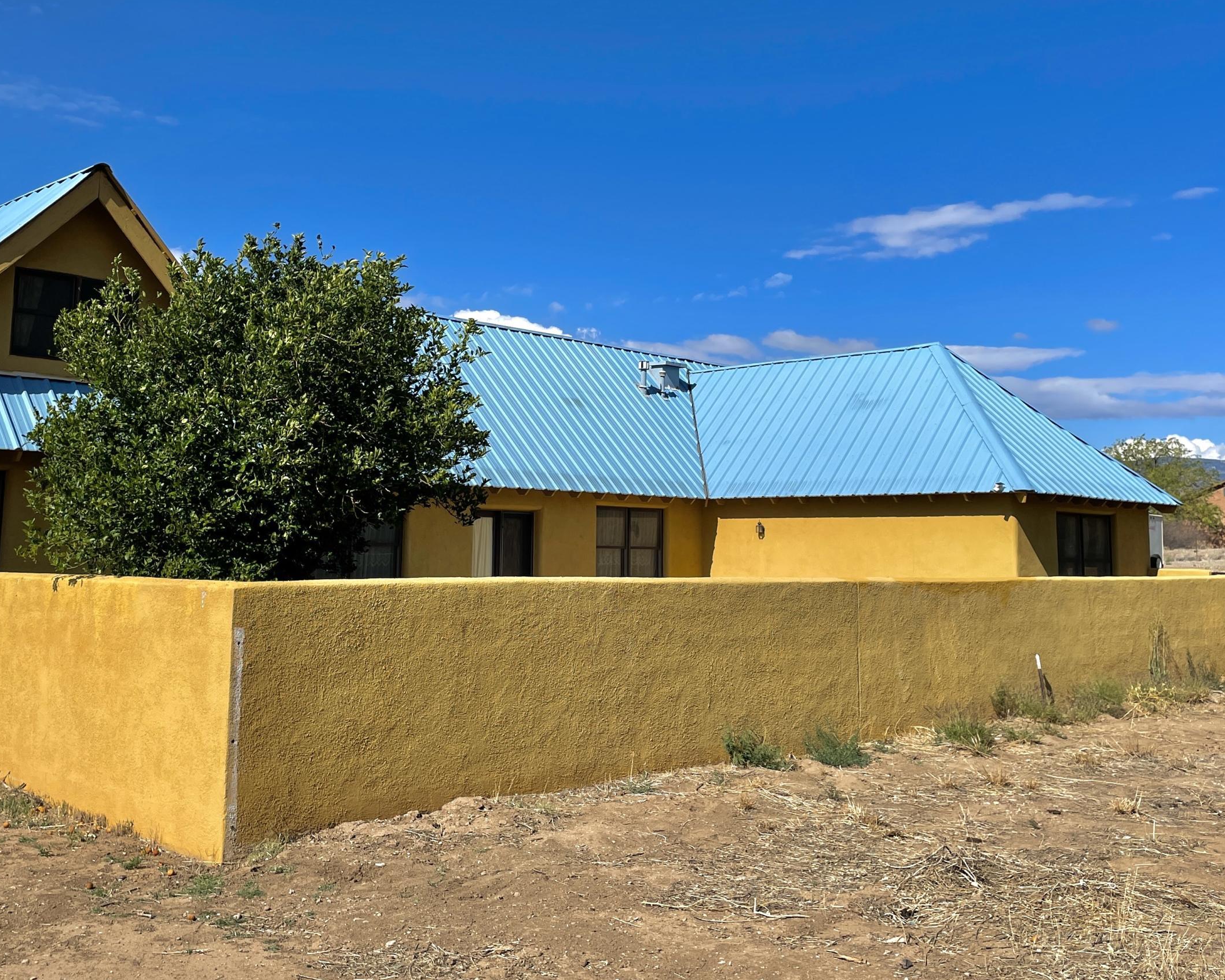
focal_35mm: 36
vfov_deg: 41.0
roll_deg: -0.4
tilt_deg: +6.9
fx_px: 1305
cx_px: 530
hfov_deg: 50.1
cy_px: 390
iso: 32
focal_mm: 4.2
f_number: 1.6
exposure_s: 1/5291
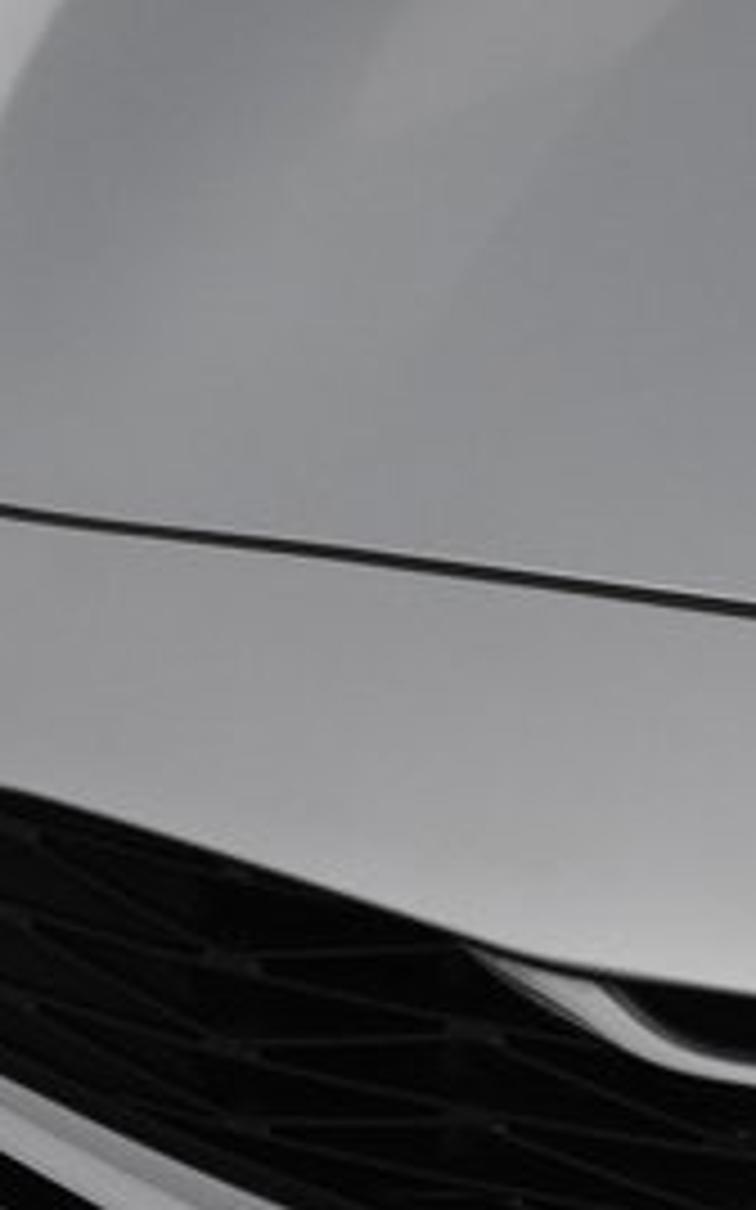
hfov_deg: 5.6
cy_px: 978
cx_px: 1926
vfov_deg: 9.3
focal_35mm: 225
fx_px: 7435
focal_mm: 31
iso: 1600
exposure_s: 1/125
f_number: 5.6
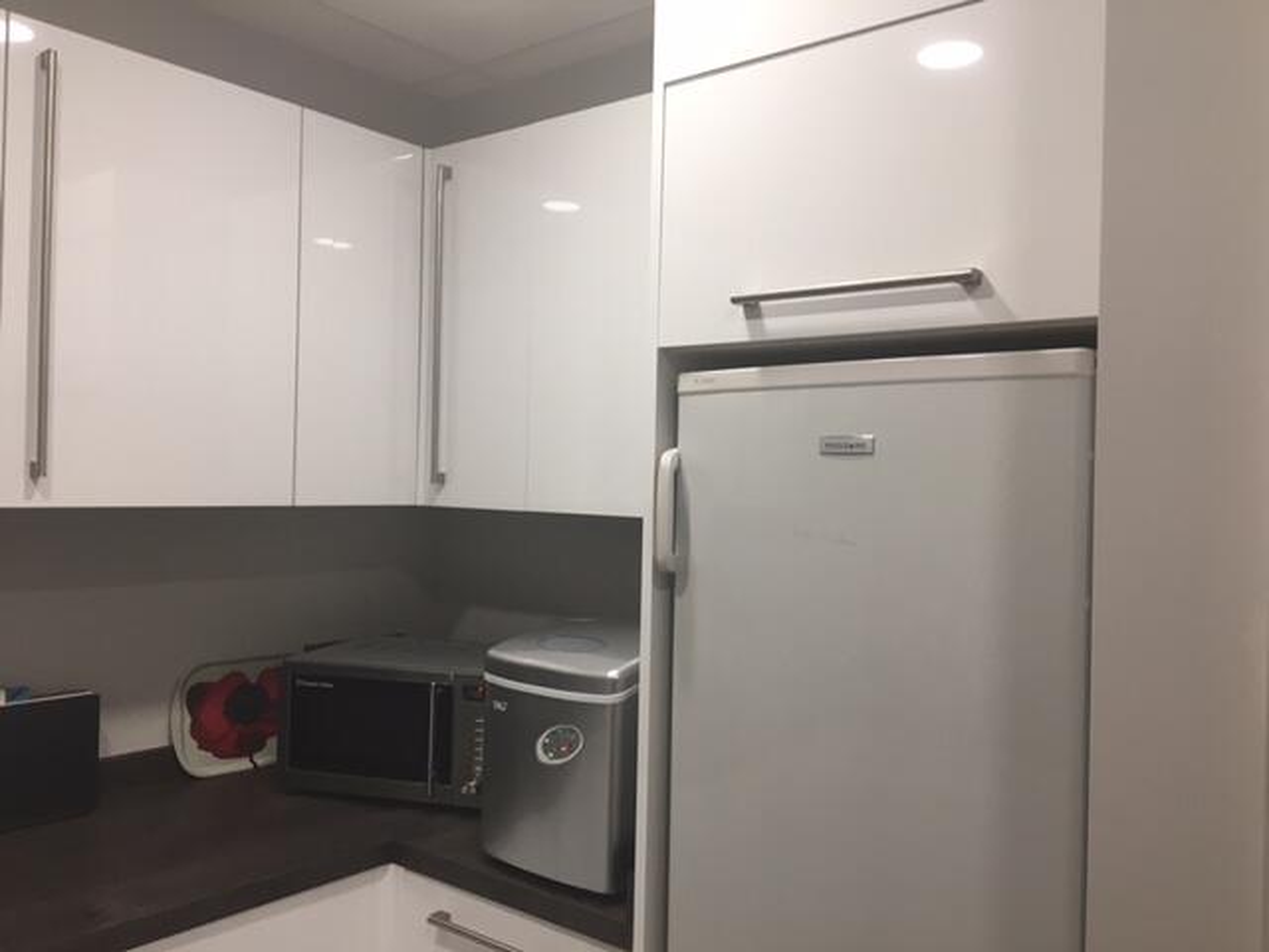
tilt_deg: -0.3
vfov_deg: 48.2
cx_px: 634
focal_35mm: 29
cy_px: 476
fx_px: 1063
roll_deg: -1.1
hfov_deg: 61.7
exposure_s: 1/33
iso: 32
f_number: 2.2
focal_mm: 4.15
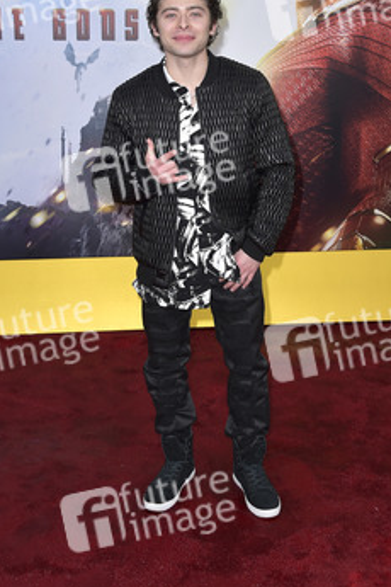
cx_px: 198
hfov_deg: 26.5
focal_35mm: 51
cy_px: 257
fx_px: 831
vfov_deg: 38.8
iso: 320
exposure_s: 1/250
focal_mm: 44
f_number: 6.3
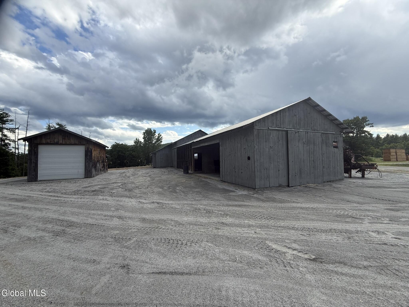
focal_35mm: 14
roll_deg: +0.9
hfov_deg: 102.1
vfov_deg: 85.7
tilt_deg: +2.8
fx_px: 165
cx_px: 204
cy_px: 154
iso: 50
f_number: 2.2
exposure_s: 1/1068
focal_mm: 2.22
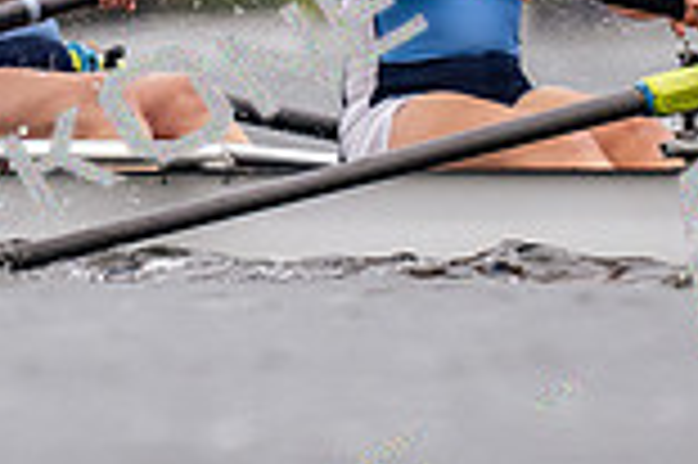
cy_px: -61
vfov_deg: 0.4
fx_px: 65329
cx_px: 293
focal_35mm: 3373
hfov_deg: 0.6
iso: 720
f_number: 4
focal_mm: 600
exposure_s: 1/2000
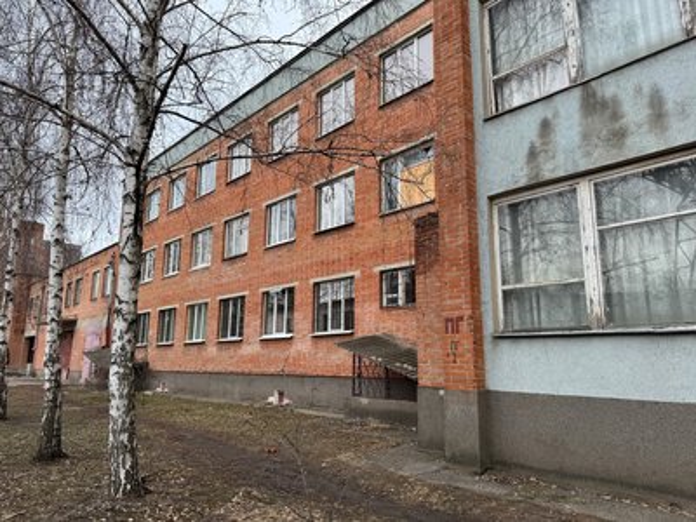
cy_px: 261
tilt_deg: +11.4
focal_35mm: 24
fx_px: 483
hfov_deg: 71.6
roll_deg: -0.2
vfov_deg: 56.8
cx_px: 348
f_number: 1.78
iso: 64
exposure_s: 1/121
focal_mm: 6.76
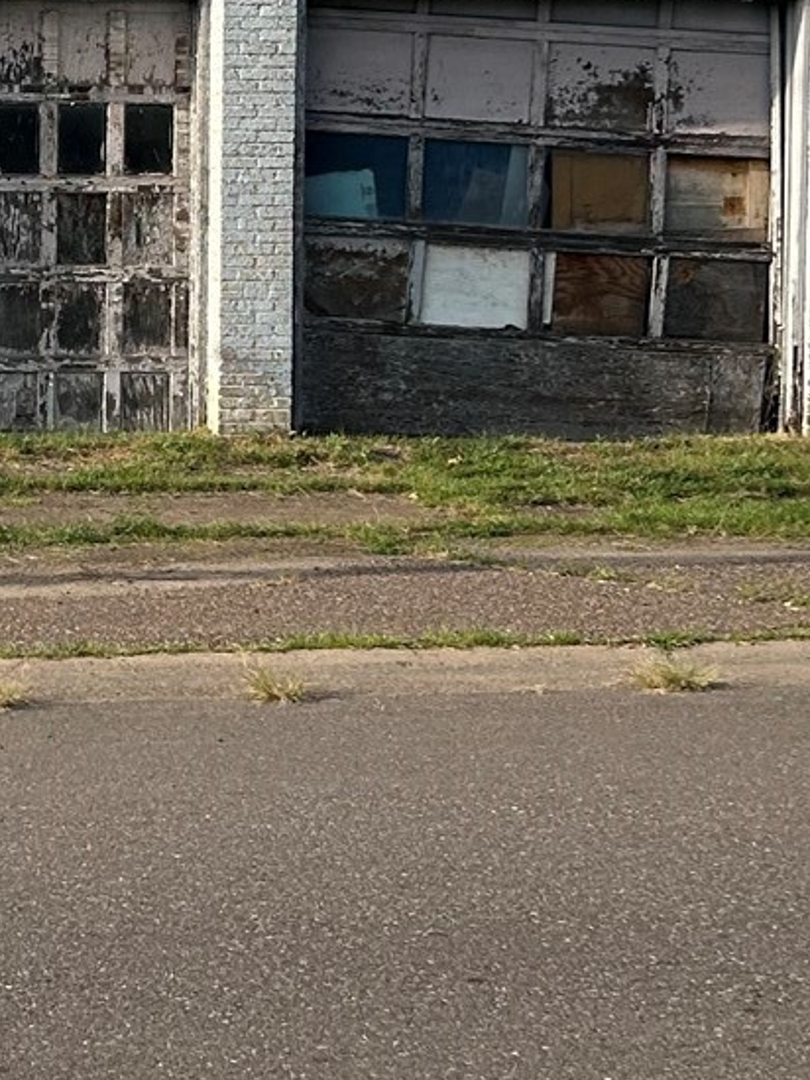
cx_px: -102
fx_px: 3025
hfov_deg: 14.8
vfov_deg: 20.0
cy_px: 240
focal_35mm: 97
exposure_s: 1/2457
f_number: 1.5
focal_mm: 5.7
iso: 50
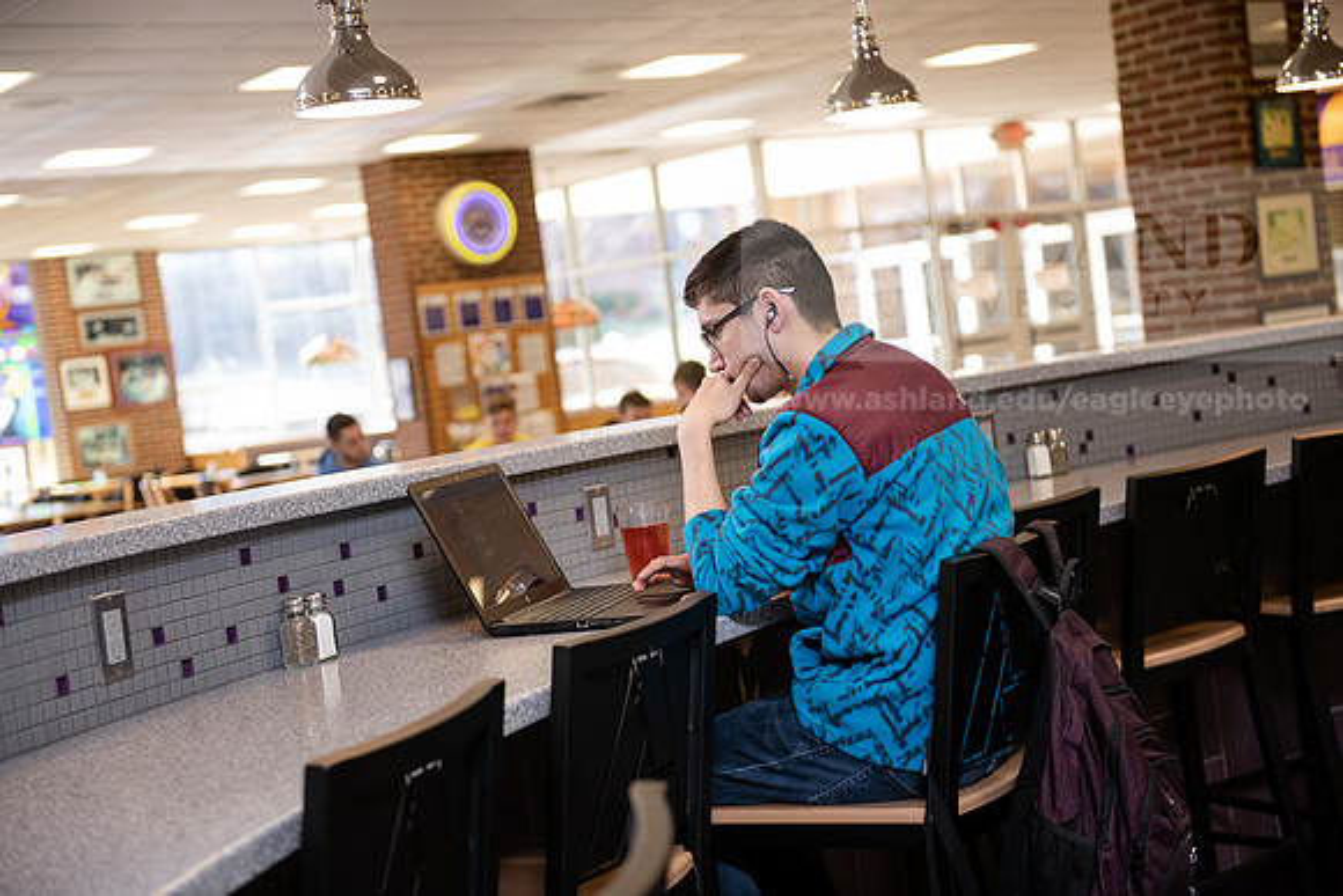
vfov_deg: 23.4
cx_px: 672
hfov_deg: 34.5
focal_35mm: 58
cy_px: 448
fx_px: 2164
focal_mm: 58
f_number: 3.2
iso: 800
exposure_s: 1/160
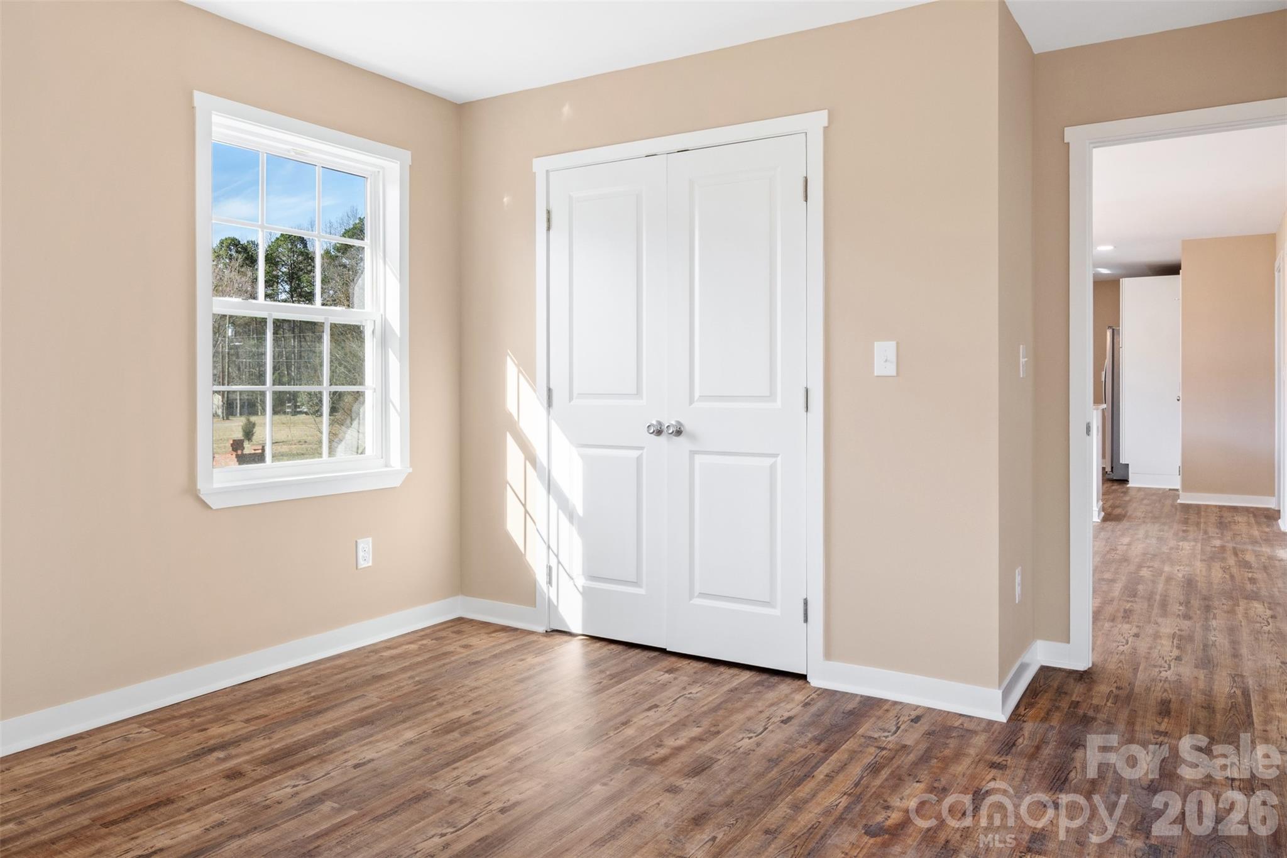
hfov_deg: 73.7
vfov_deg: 53.1
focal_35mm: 24
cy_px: 429
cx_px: 644
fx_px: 858
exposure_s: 1/2.5
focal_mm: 16
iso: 250
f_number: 9
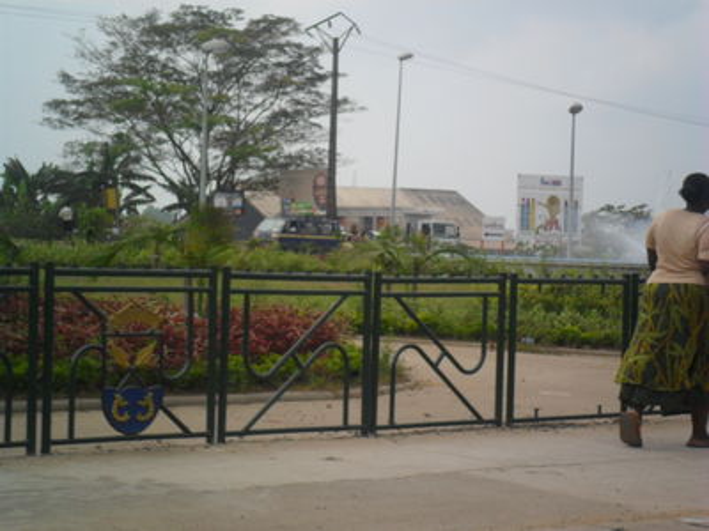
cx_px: 354
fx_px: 2212
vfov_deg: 13.7
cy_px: 266
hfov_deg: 18.2
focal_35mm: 108
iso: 100
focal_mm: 19.6
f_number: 5
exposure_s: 1/500
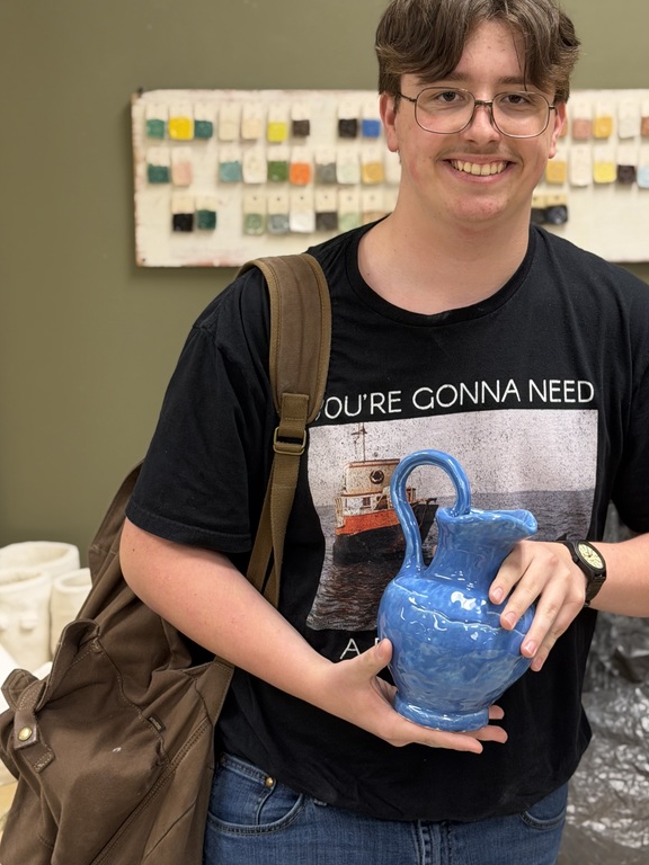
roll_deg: -0.5
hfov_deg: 22.8
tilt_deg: -9.8
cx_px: 432
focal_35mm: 64
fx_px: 1600
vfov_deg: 30.1
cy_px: 310
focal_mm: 6.76
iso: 160
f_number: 1.78
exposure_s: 1/60
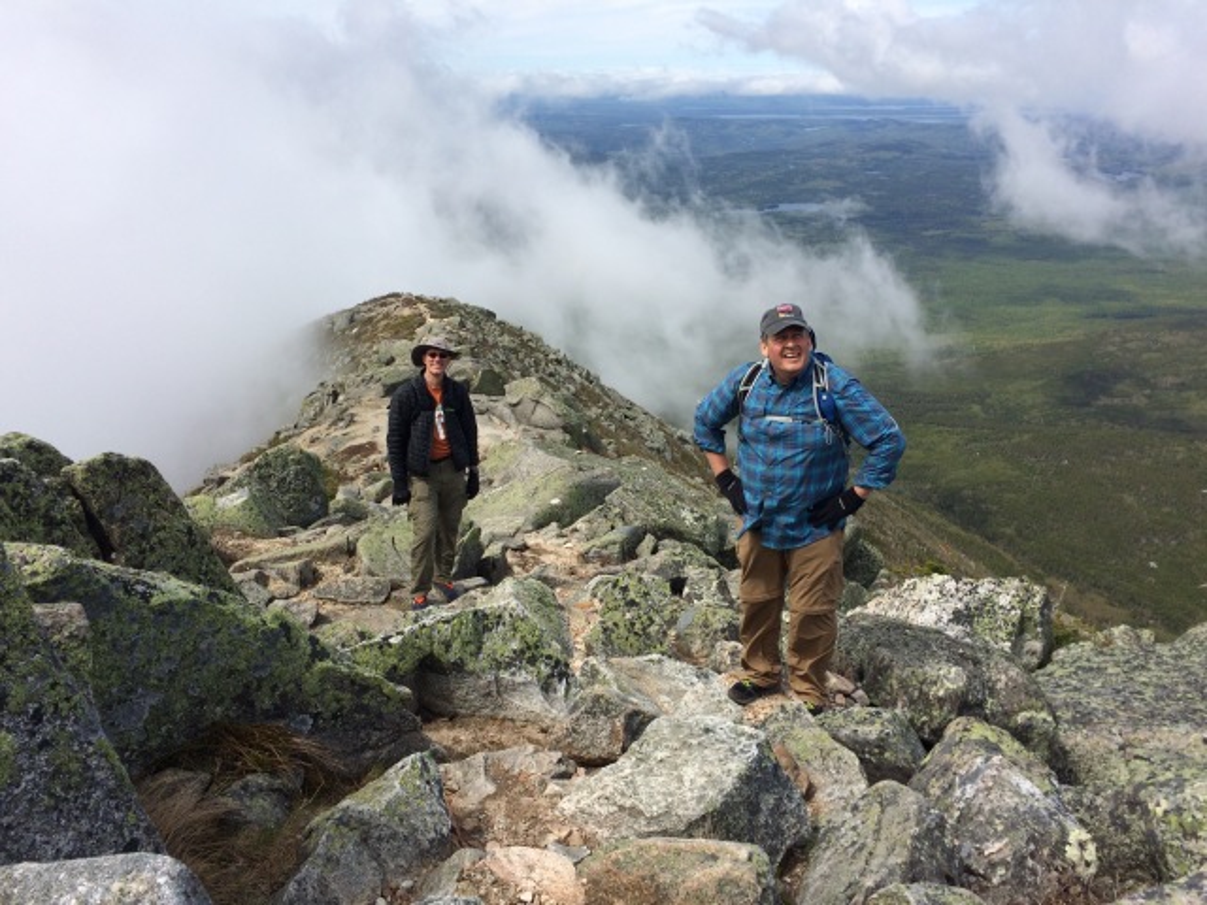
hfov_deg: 61.7
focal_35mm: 29
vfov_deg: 48.2
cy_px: 452
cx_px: 604
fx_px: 1011
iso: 32
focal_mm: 4.15
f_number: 2.2
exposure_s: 1/2740
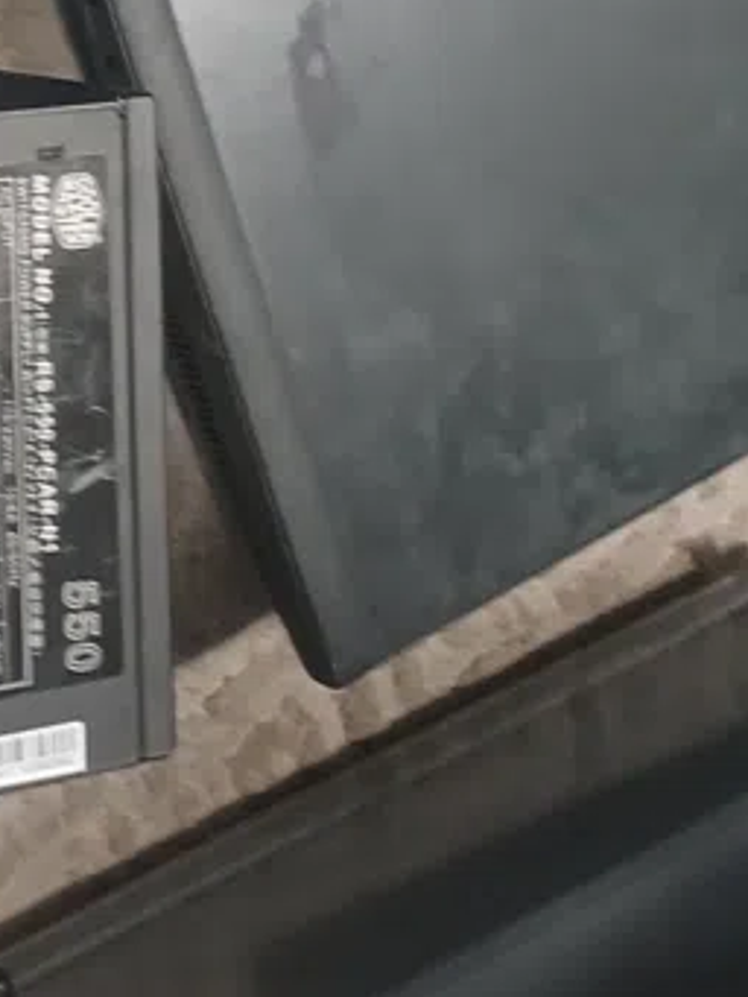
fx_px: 3110
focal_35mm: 108
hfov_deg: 13.5
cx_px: -56
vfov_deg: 18.0
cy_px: 121
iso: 500
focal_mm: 4
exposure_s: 1/25
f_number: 1.8
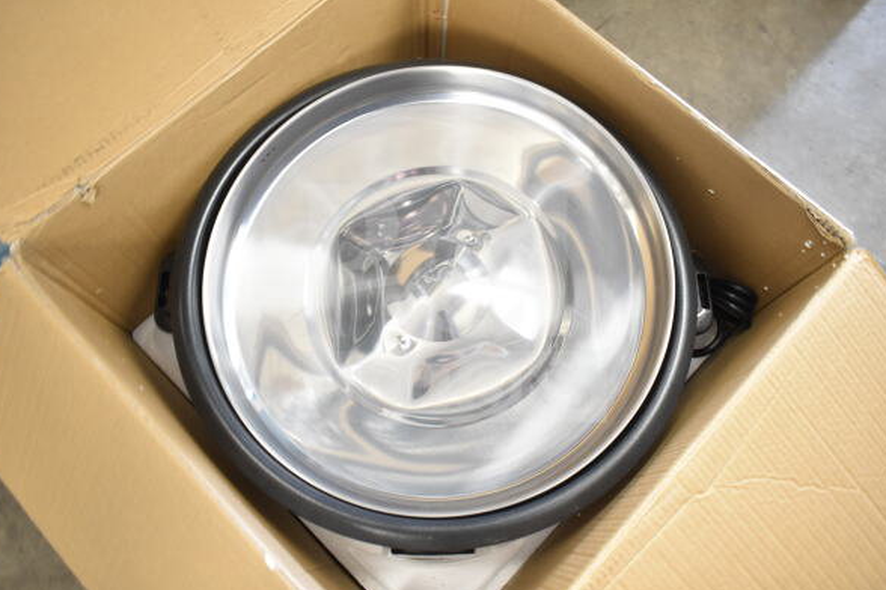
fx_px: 689
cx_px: 437
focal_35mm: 28
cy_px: 303
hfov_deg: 65.5
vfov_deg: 46.4
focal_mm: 18
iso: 2000
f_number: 3.5
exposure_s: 1/30
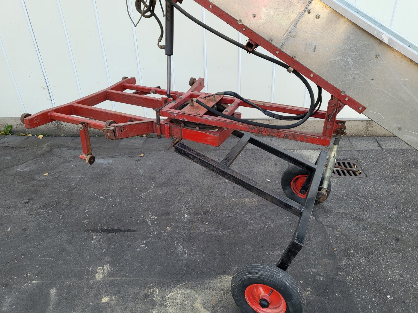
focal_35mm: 26
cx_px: 209
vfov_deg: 53.1
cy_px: 156
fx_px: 314
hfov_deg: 67.3
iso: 50
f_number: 1.8
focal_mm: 4.25
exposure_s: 1/218
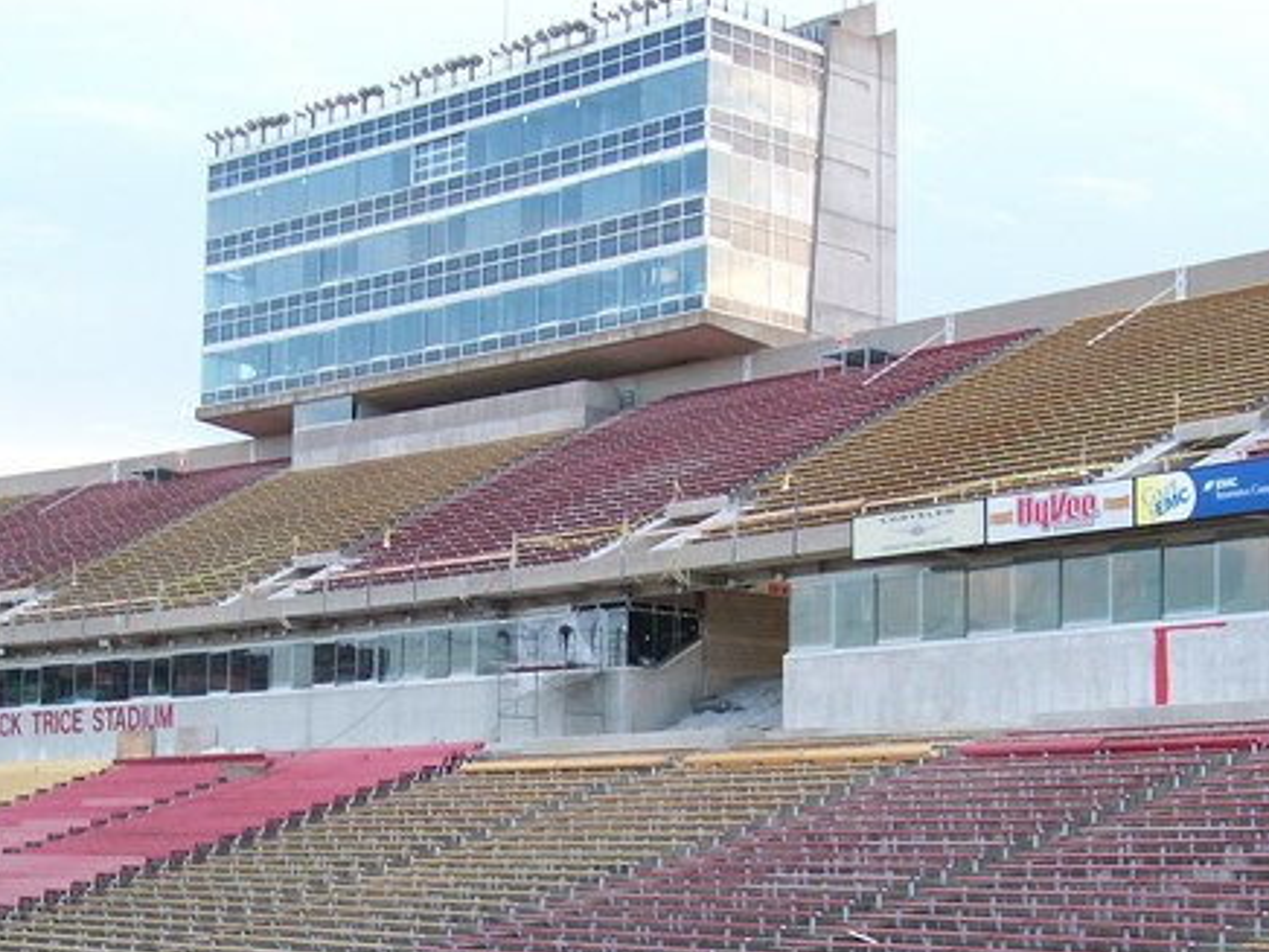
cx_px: 431
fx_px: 2420
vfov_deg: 21.9
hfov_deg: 29.2
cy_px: 771
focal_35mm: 66
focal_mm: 6
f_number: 2.7
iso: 80
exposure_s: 1/42.6
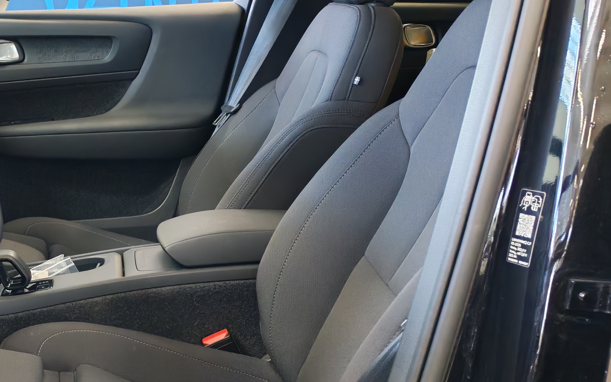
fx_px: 1032
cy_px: 240
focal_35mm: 62
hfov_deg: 31.4
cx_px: 60
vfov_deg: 20.9
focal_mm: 6.12
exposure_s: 1/100
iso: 831
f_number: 1.9
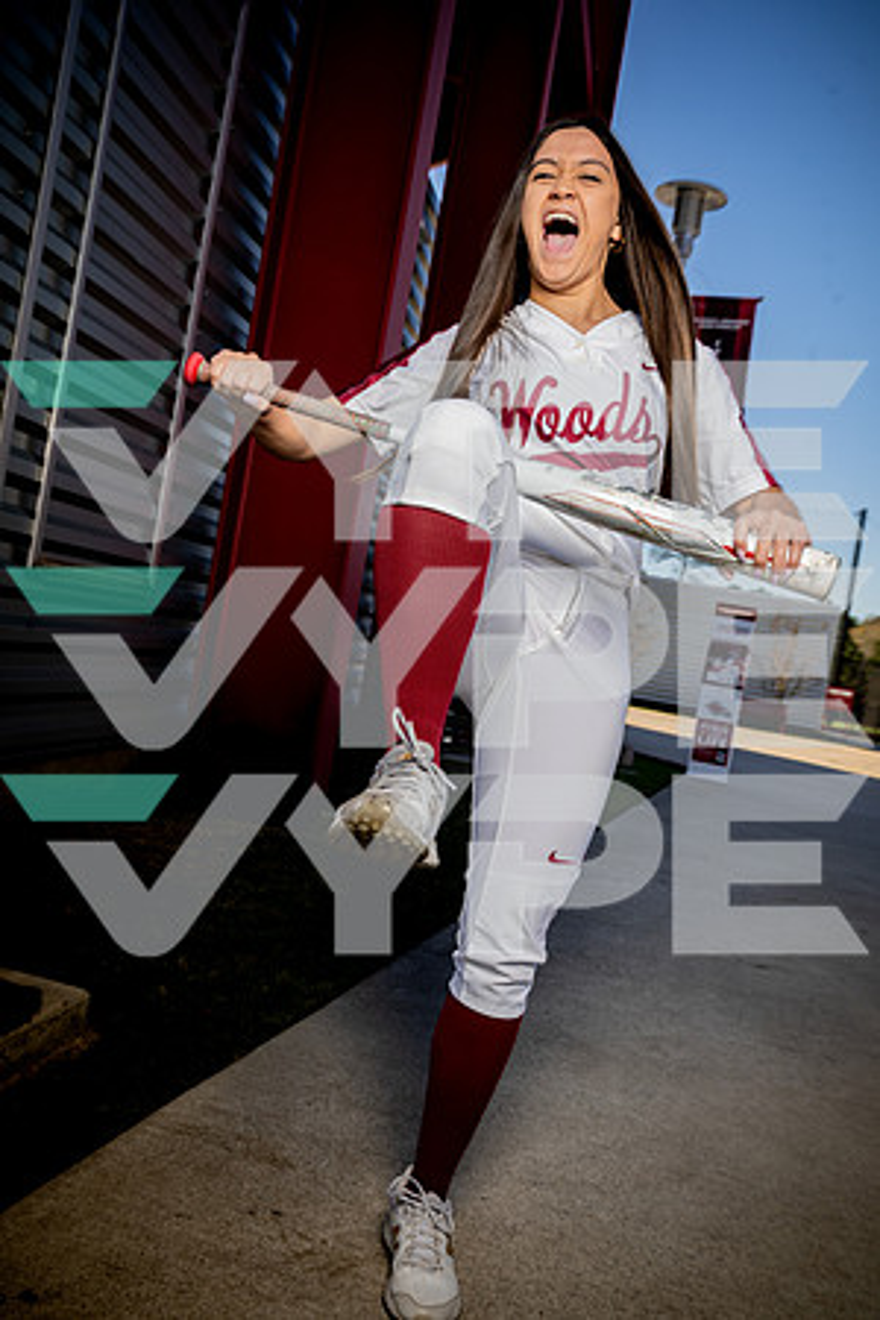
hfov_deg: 35.1
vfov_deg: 50.7
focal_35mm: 38
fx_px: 1393
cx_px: 440
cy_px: 660
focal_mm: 38
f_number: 10
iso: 125
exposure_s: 1/250
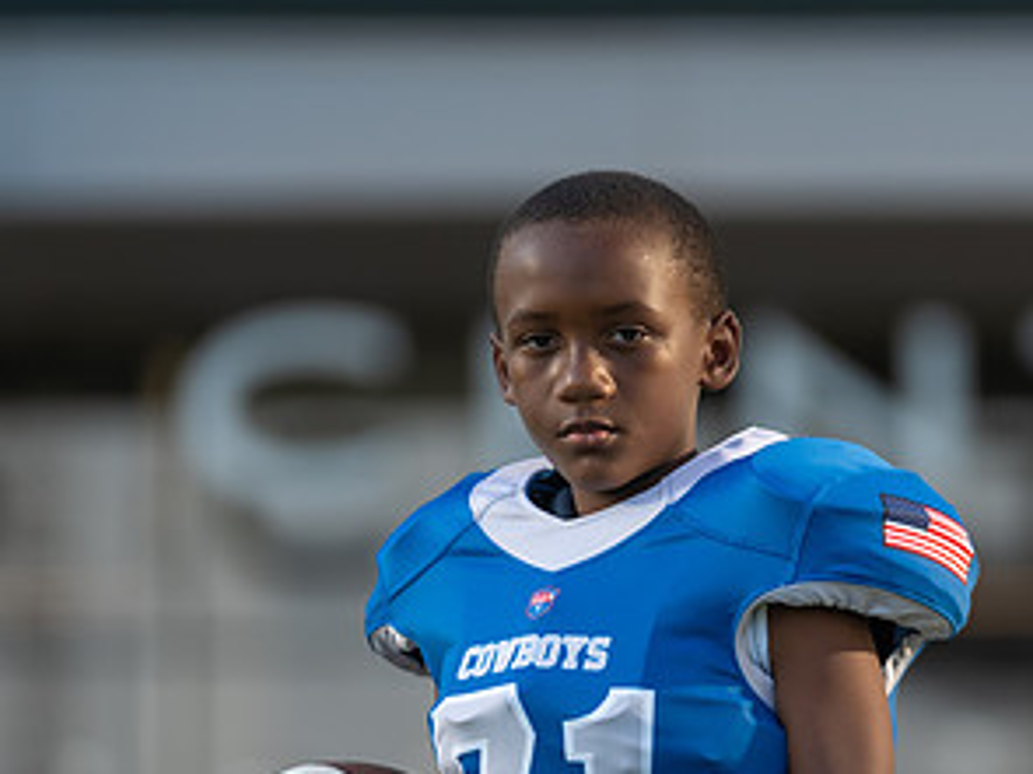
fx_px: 10918
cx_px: 615
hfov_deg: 5.4
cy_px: 603
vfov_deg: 4.1
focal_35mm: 366
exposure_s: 1/640
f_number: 2.8
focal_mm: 165
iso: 100
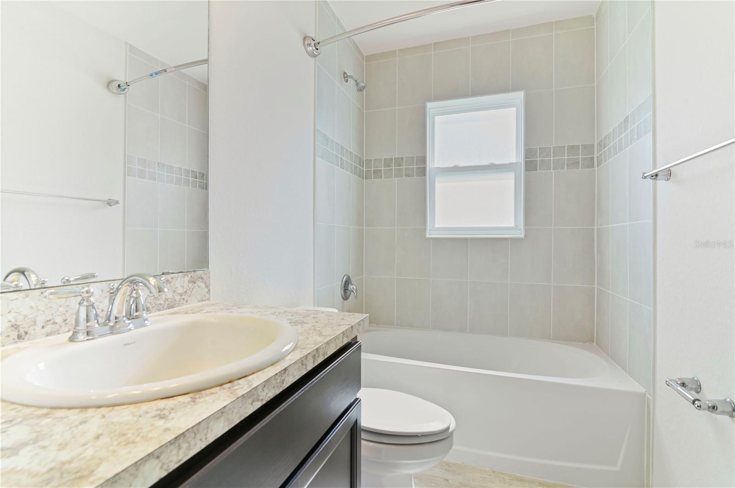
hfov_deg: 96.8
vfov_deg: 73.6
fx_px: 326
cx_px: 368
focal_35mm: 16
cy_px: 244
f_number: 8
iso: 100
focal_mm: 16
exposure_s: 1/8
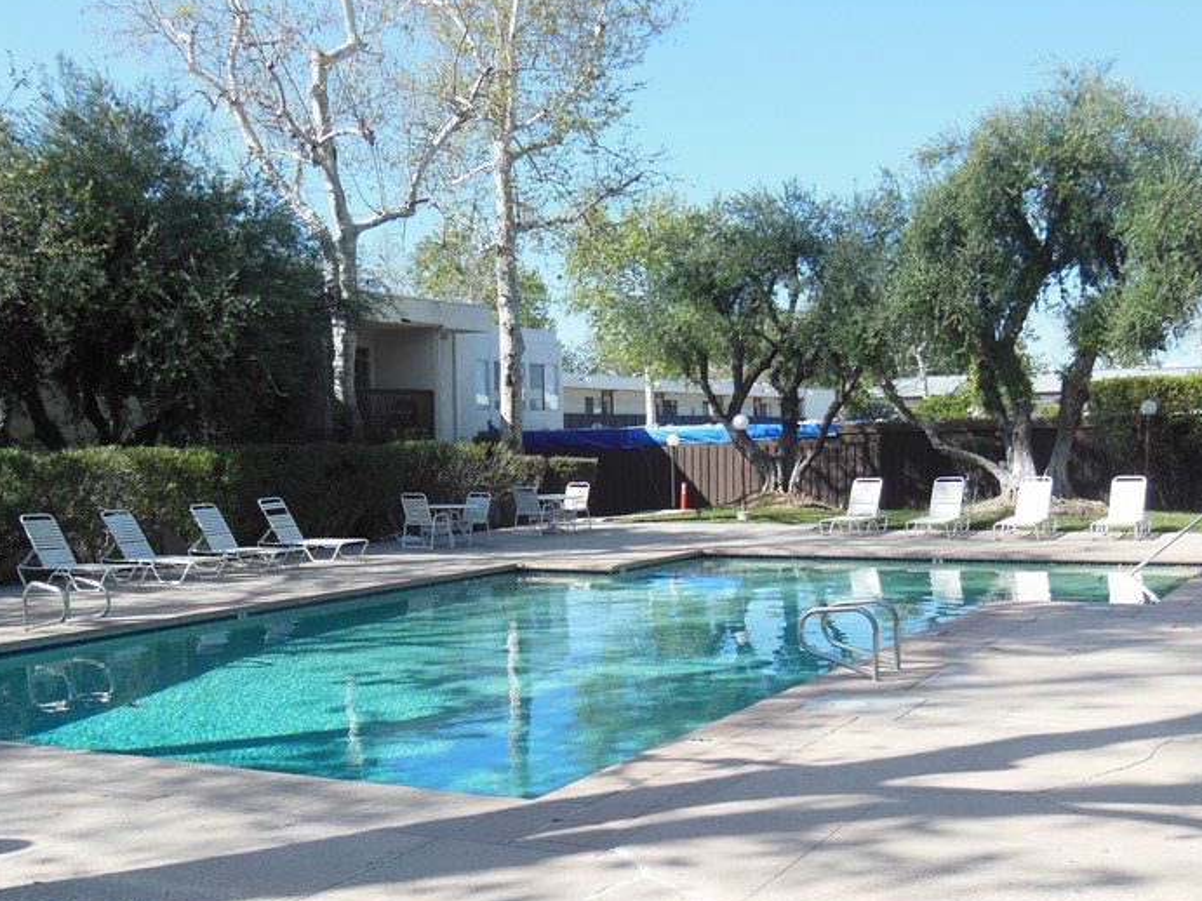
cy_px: 619
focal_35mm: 43
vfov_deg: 33.2
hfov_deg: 43.8
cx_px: 578
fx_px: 1493
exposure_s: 1/640
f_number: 3.7
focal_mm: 5.2
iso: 125
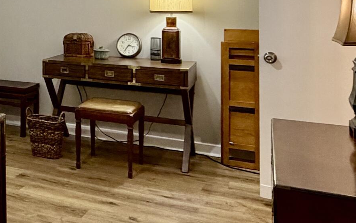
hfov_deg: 36.3
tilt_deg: -0.2
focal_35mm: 50
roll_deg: +0.4
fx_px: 485
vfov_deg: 24.4
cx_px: 0
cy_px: -10
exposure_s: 1/120
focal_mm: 2.22
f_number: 2.2
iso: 320
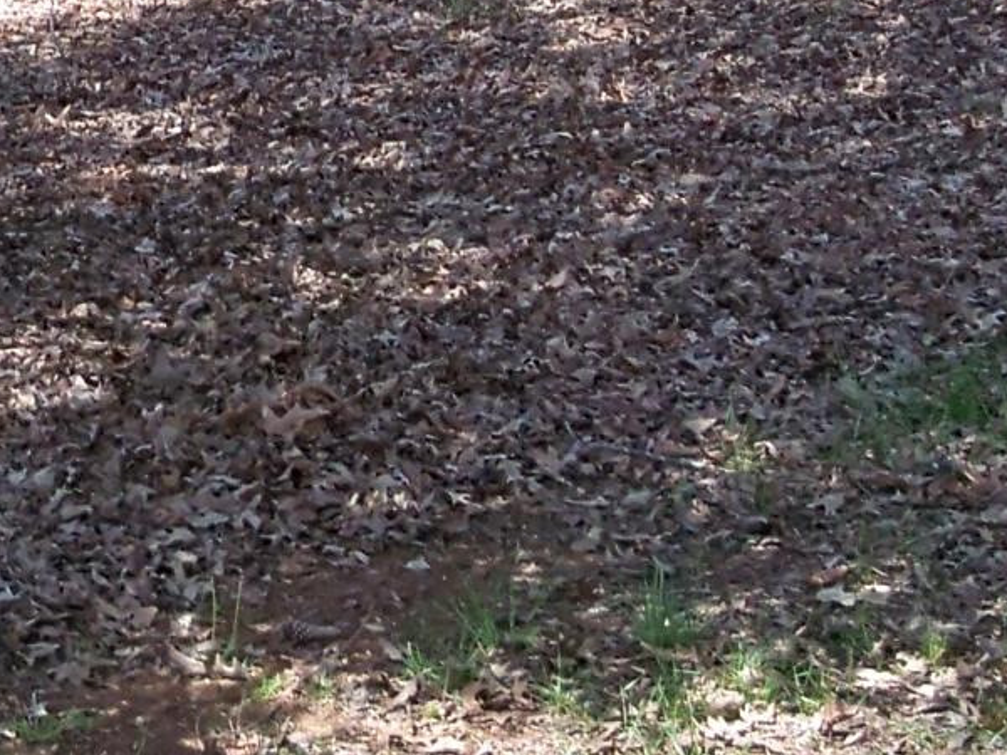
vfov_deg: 8.3
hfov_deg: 11.1
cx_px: -141
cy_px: -336
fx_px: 5091
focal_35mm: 175
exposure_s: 1/160
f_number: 3.5
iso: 64
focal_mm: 6.2
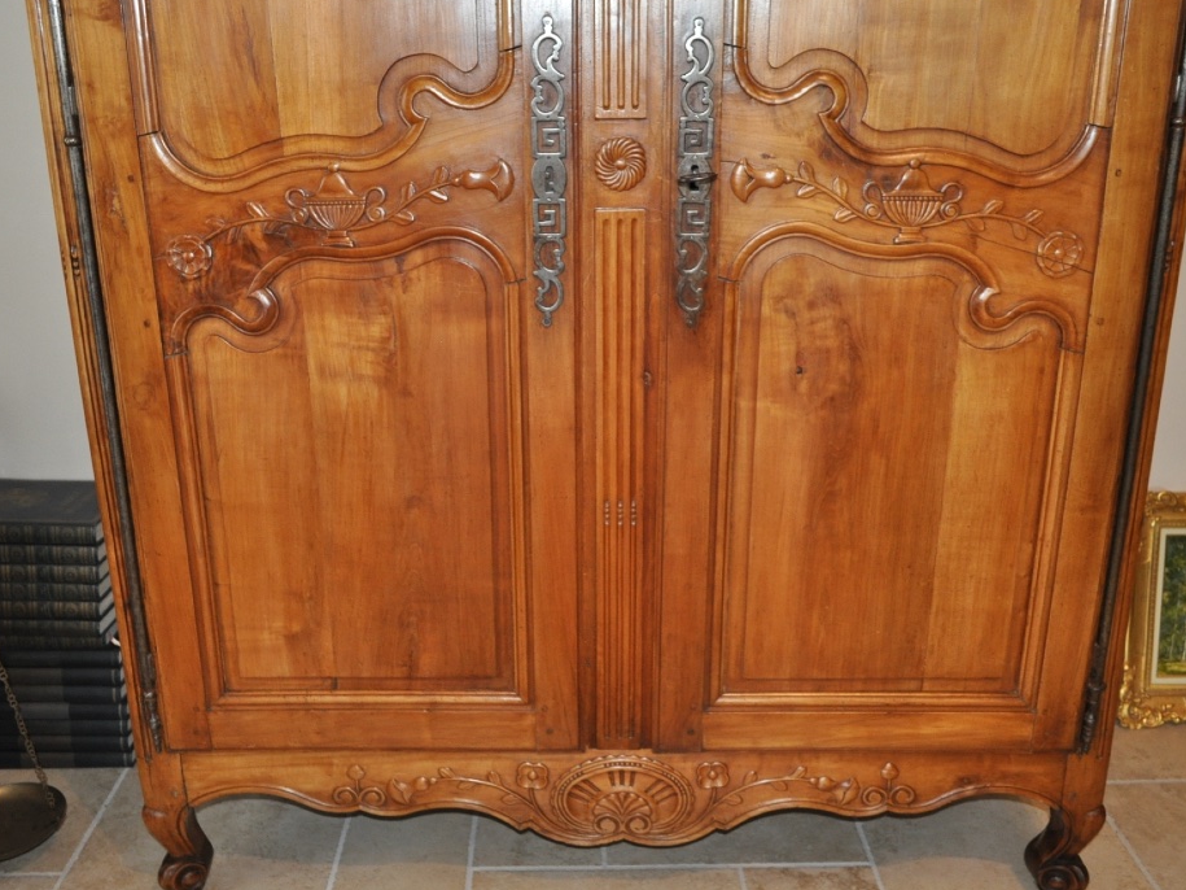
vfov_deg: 41.8
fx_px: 1165
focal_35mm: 34
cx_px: 579
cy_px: 437
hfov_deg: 54.0
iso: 800
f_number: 3.5
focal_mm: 18
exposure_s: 1/60
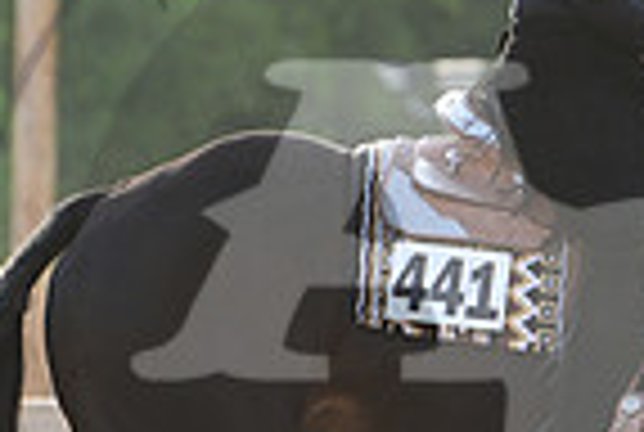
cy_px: 299
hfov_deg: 2.5
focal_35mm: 809
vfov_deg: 1.7
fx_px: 14502
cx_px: 495
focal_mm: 200
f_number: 5
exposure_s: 1/1600
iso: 1250
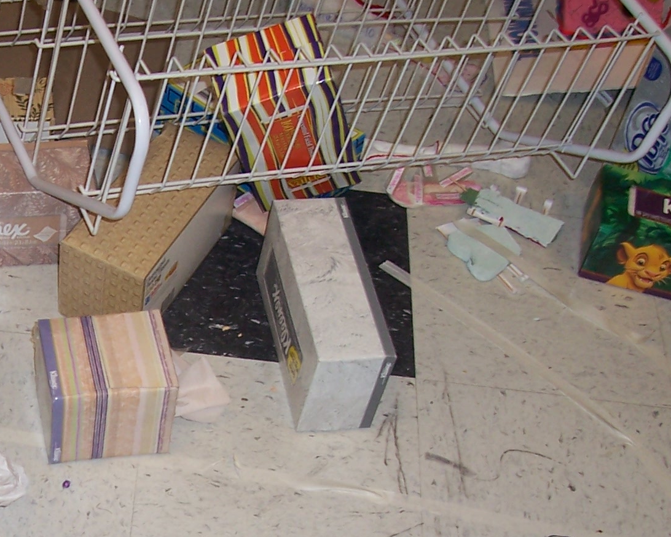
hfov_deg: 26.1
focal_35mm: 70
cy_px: 471
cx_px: 42
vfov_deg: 21.4
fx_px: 1390
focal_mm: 5.6
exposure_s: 1/60
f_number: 2.7
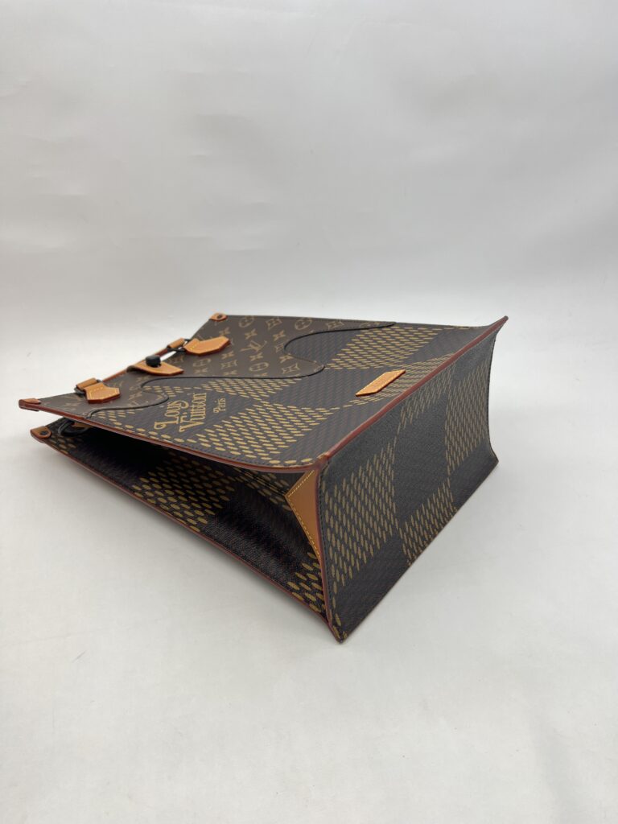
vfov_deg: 67.3
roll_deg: -1.1
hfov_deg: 53.1
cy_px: 412
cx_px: 309
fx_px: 619
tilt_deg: -30.1
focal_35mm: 26
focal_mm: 5.7
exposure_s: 1/100
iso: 32
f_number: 1.5
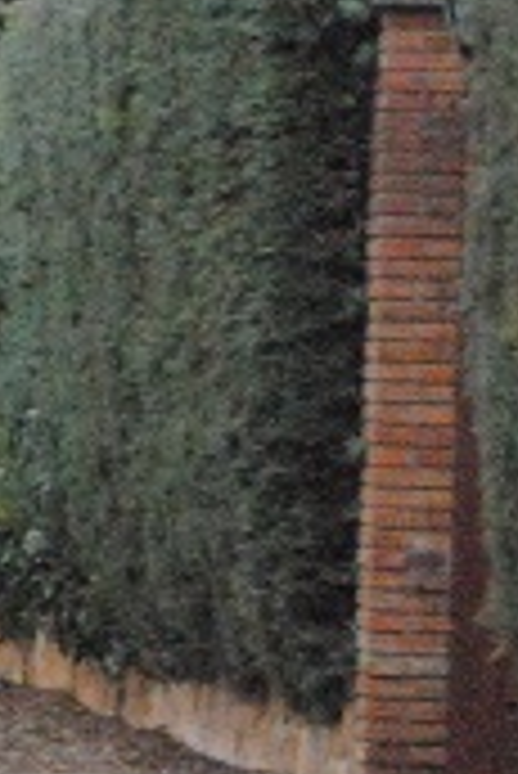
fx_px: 8256
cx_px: -1180
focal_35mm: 383
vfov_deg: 5.4
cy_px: 466
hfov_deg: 3.5
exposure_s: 1/2000
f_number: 5.6
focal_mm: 55
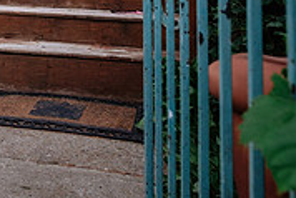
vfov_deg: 16.0
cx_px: -83
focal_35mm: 78
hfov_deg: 23.2
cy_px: -102
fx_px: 642
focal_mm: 16
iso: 800
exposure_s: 1/250
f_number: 4
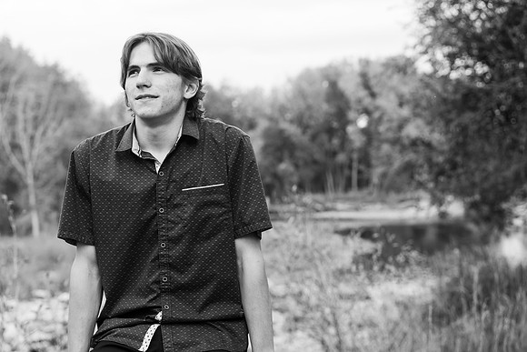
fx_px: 1025
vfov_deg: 19.5
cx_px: 264
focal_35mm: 70
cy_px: 176
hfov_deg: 28.8
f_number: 4.5
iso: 640
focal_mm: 70
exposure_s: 1/1000
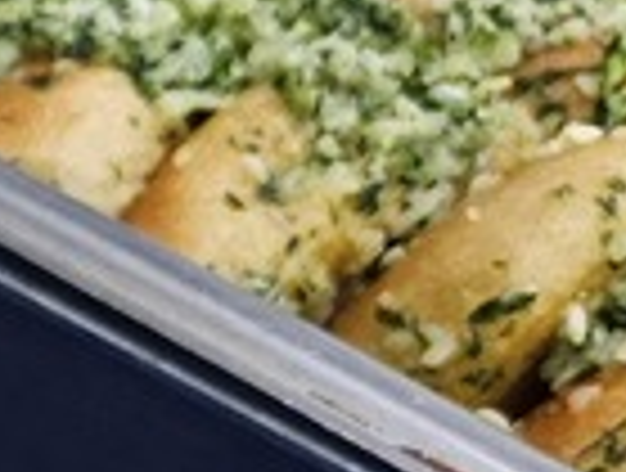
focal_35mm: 169
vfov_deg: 8.7
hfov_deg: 8.3
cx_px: -1657
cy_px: 652
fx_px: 3064
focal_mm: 5.4
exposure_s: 1/120
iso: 320
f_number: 1.8
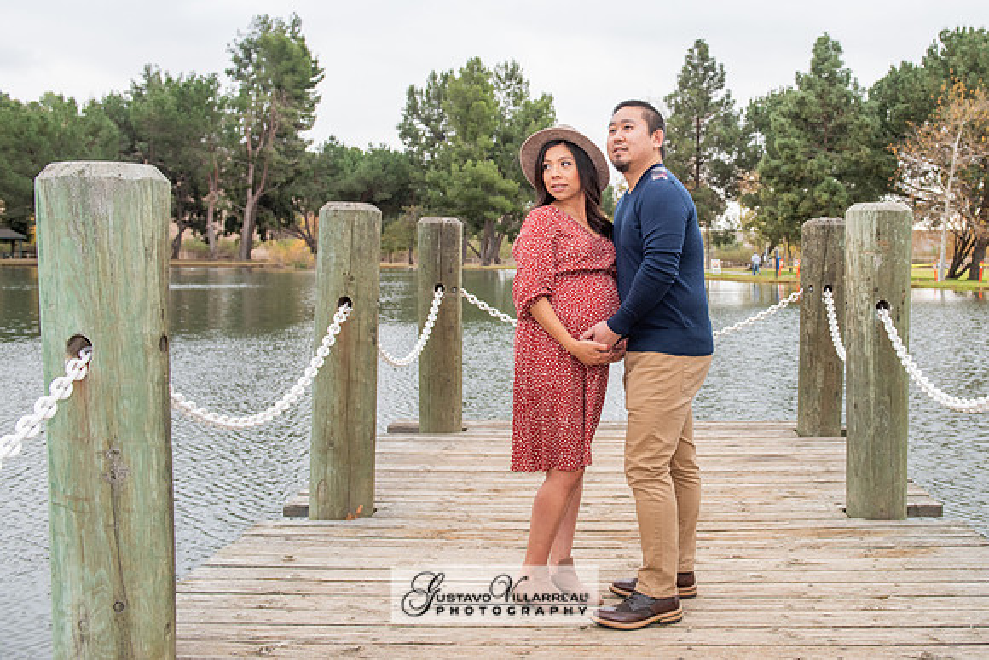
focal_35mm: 41
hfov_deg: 47.3
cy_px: 256
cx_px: 636
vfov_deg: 32.9
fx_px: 1114
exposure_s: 1/125
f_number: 5
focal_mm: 31
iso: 500
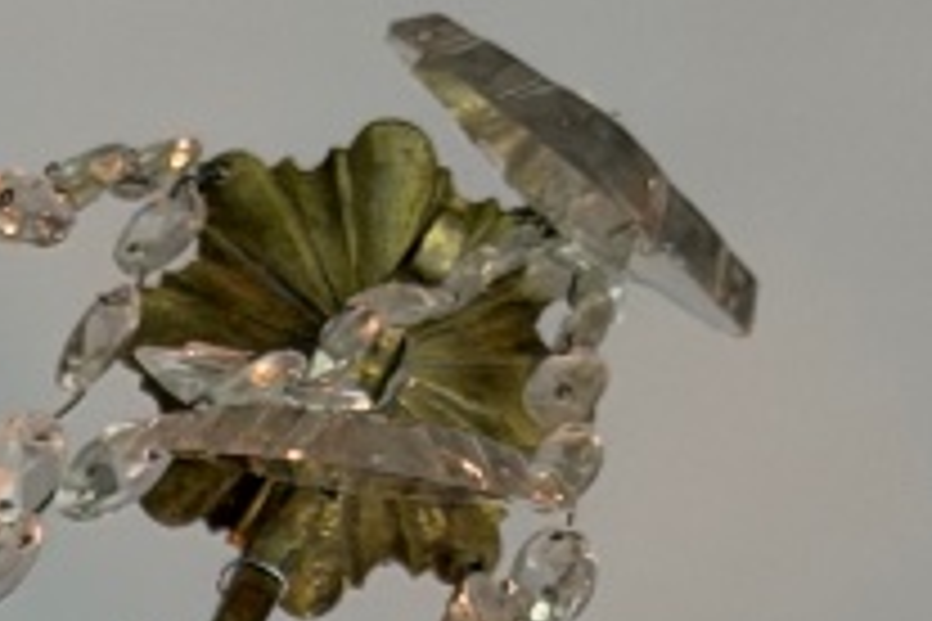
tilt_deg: +81.6
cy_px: 1908
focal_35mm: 289
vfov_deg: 4.5
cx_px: -315
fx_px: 7481
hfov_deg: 7.1
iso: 100
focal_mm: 6.76
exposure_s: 1/50
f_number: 1.78
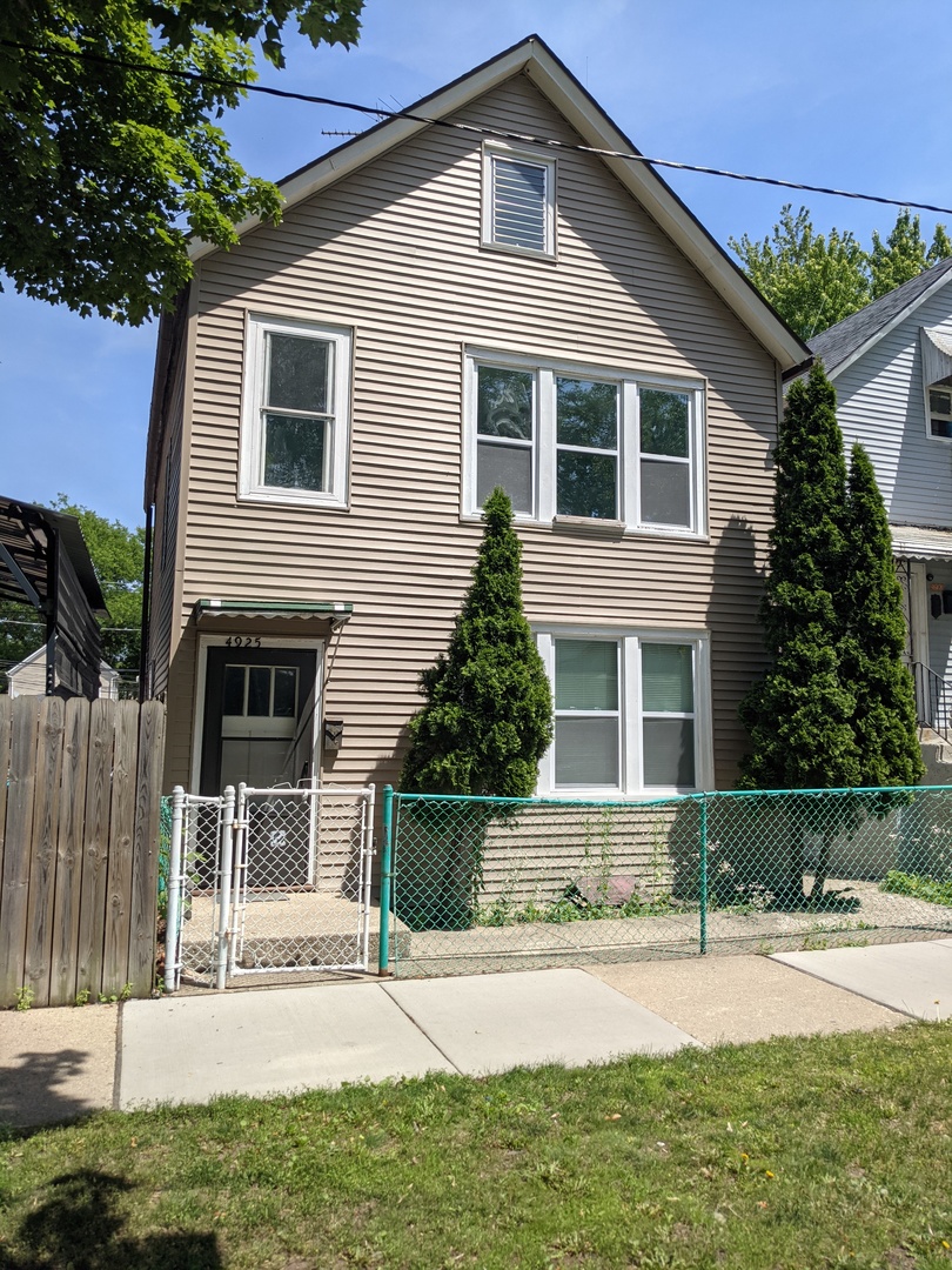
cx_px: 476
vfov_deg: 65.3
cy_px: 635
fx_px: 990
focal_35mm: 27
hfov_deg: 51.4
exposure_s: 1/3356
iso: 74
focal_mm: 4.38
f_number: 1.73
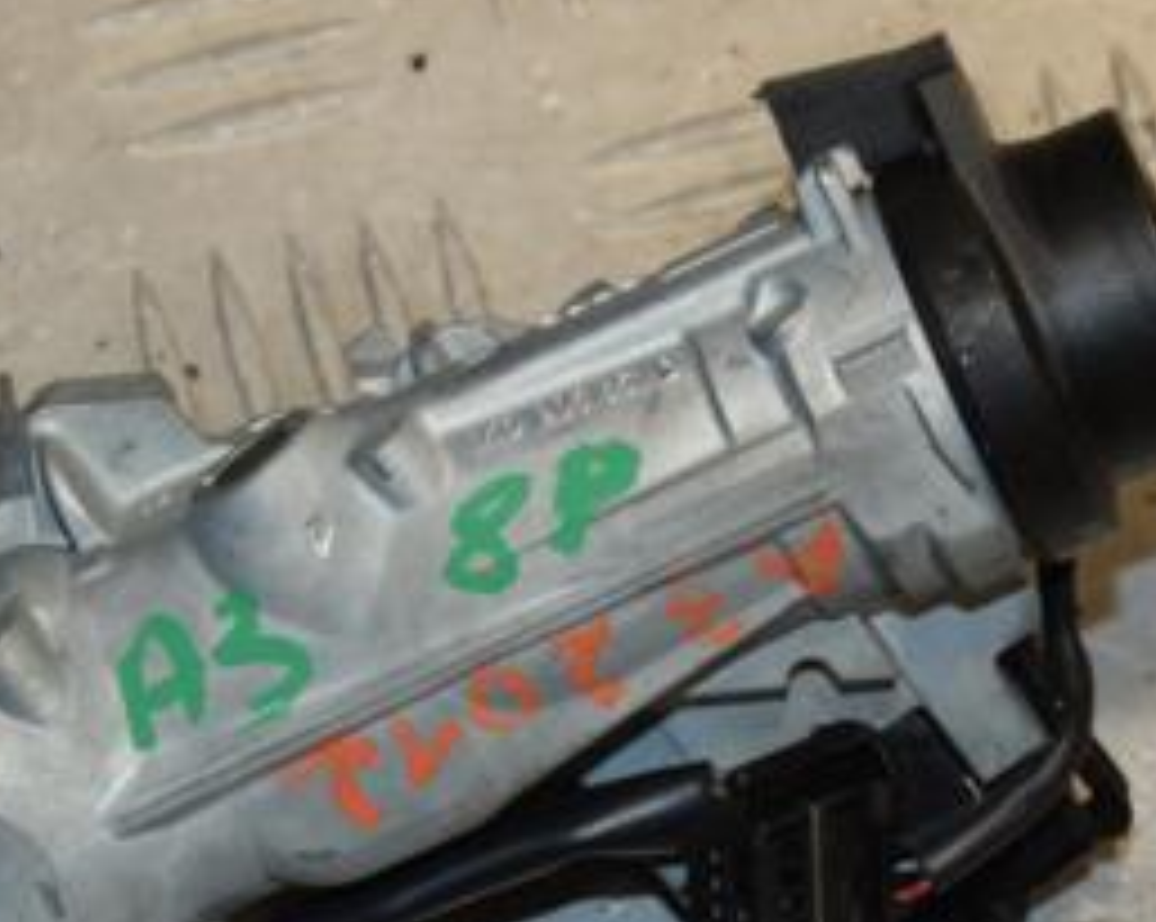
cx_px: 936
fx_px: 5844
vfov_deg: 9.0
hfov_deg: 11.3
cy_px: 486
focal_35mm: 171
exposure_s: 1/200
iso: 800
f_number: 8
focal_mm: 52
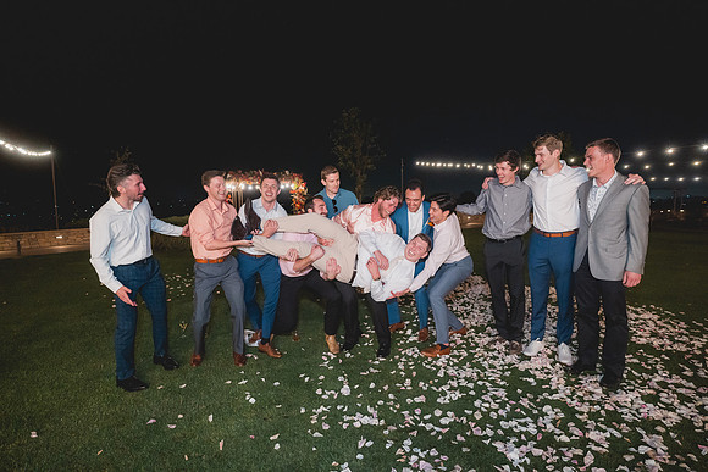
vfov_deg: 67.4
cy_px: 236
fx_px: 354
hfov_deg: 90.0
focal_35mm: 18
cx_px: 354
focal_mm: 18
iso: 3200
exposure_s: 1/80
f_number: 2.8
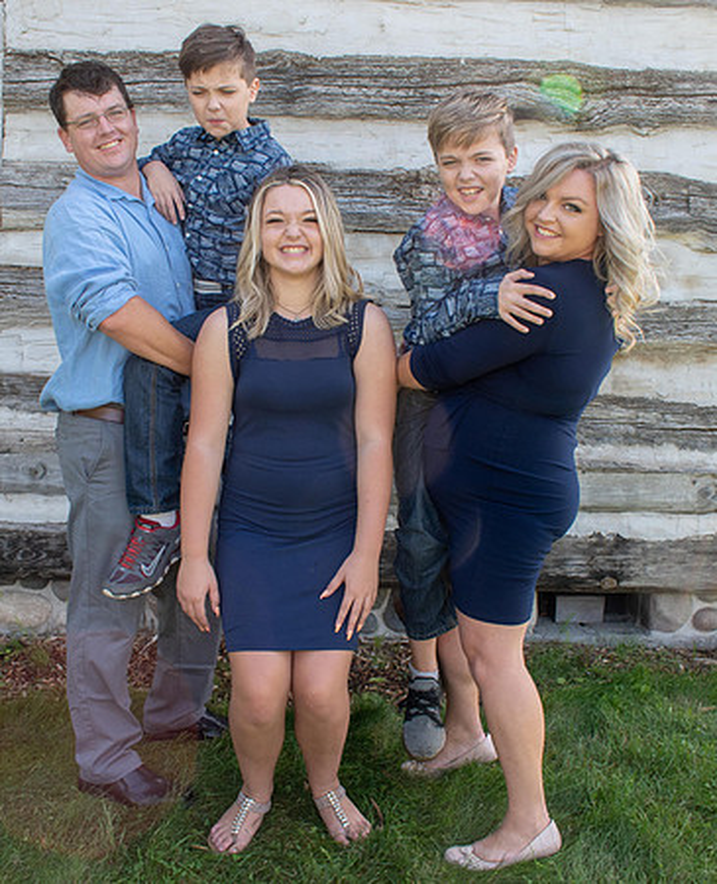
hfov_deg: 37.1
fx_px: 1068
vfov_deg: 44.9
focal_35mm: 41
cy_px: 409
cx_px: 330
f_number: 7.1
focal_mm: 18
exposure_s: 1/200
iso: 400
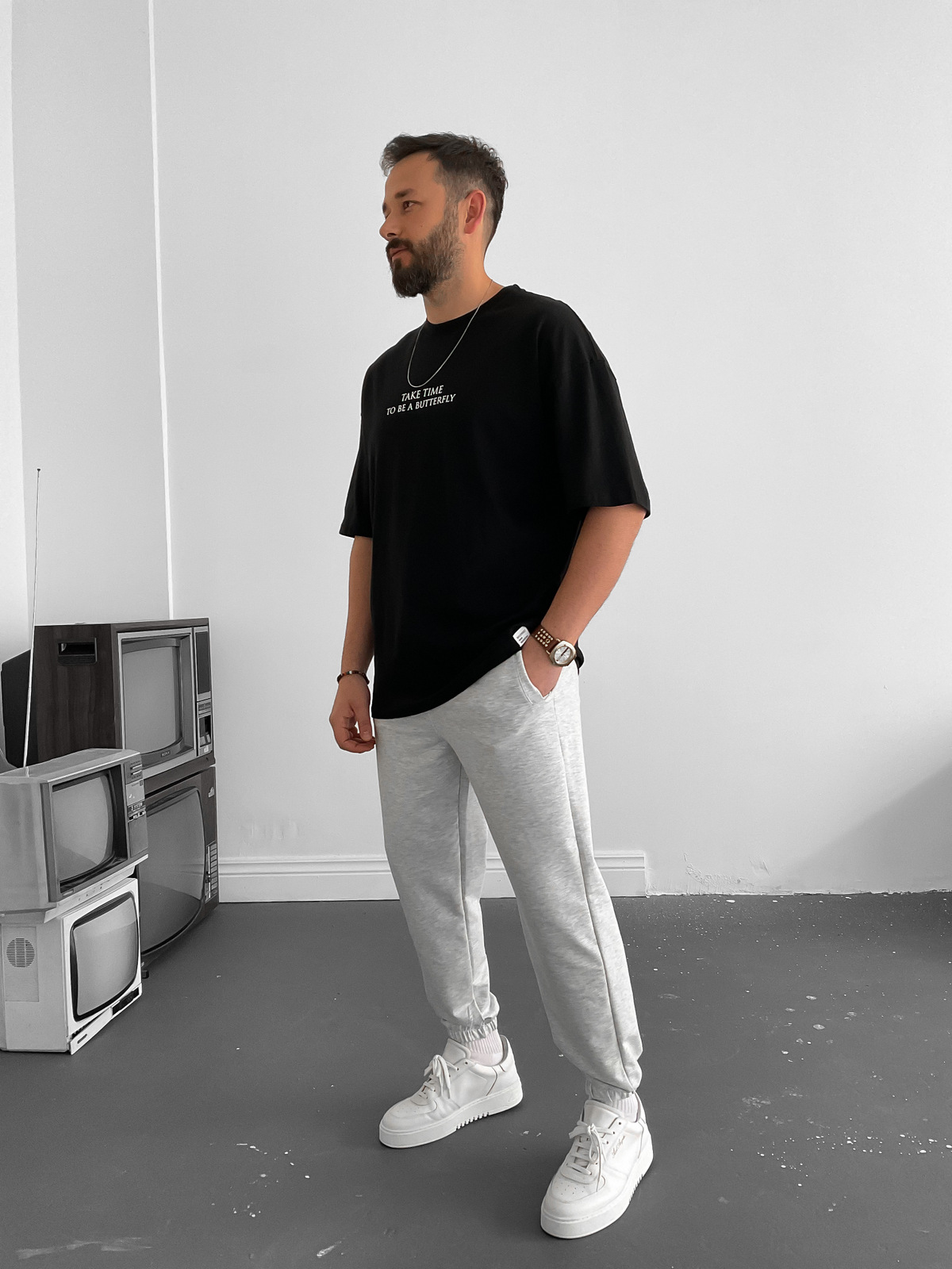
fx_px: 1063
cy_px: 634
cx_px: 476
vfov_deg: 61.7
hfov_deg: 48.2
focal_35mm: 29
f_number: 1.8
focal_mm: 3
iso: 64
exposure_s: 1/70
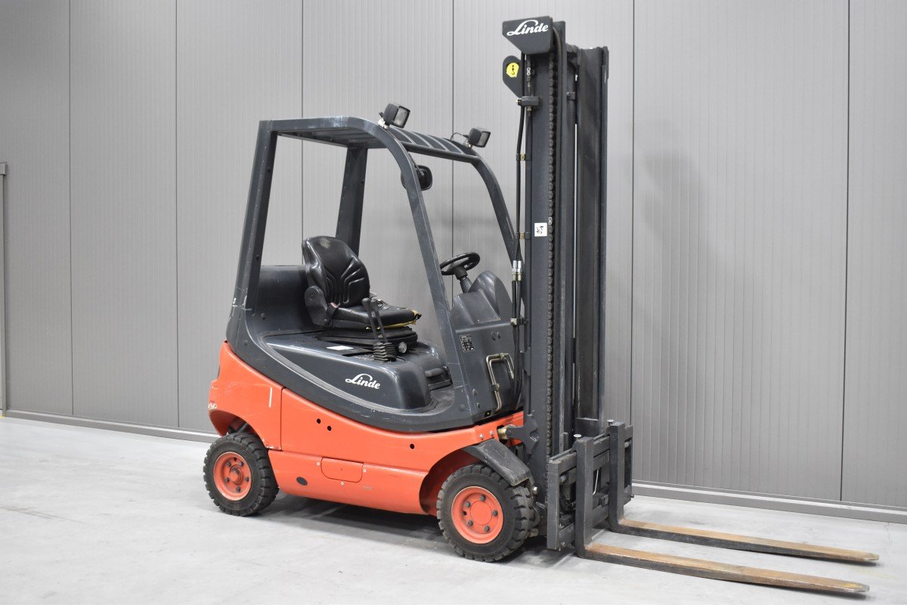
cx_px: 454
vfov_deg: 36.9
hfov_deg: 53.1
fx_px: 907
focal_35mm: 36
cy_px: 302
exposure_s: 1/40
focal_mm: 24
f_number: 4.5
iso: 1600
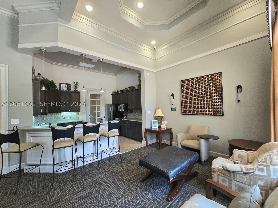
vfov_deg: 89.9
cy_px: 104
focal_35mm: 13
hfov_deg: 106.2
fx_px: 104
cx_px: 139
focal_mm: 2.2
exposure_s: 1/60.2
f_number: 2.2
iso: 320
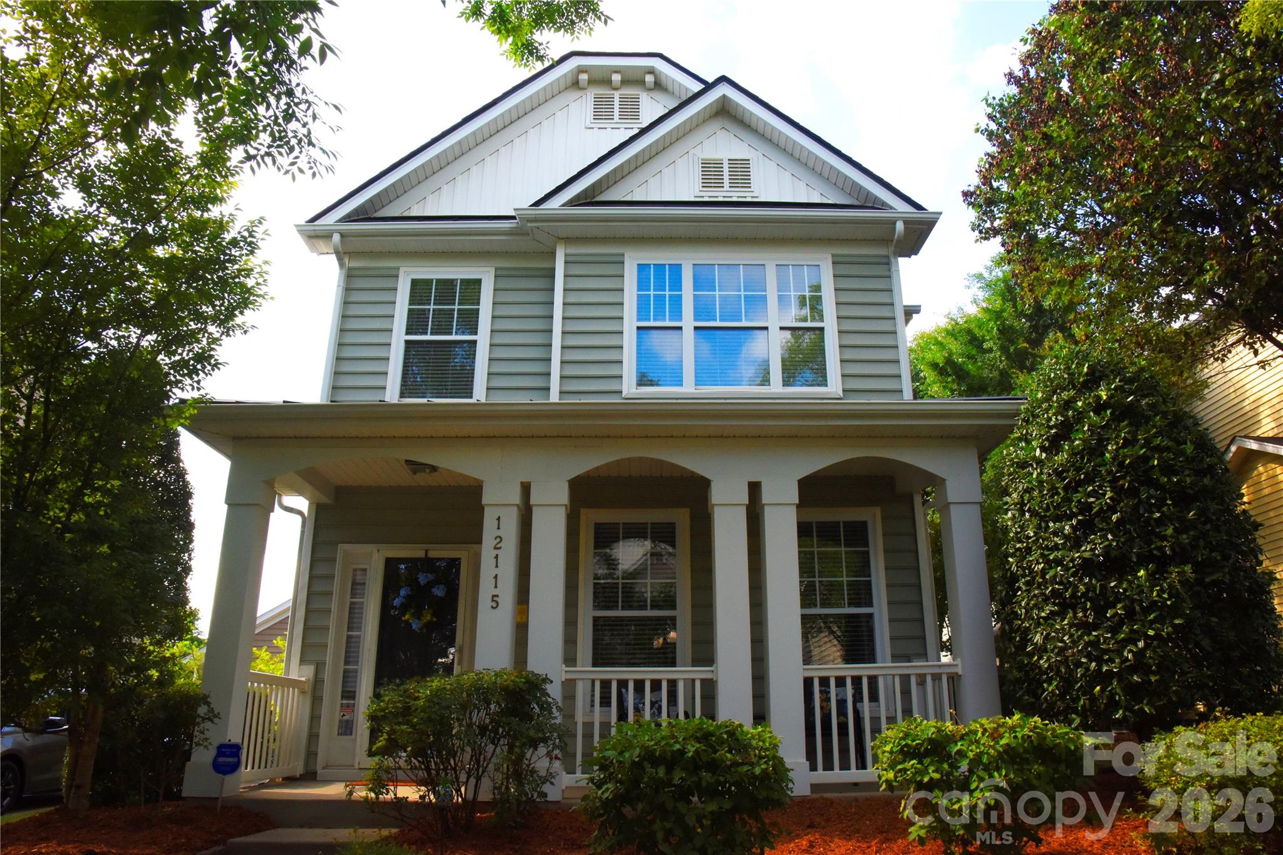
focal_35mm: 24
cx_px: 642
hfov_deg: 73.7
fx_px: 855
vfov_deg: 53.1
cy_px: 428
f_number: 20
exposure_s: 1/200
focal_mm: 24
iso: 1600
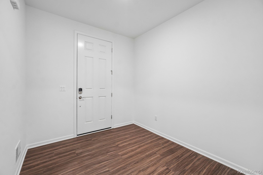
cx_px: 132
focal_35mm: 15
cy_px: 88
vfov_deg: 77.3
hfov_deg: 100.4
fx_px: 110
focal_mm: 10
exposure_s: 1/10
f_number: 8
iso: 400
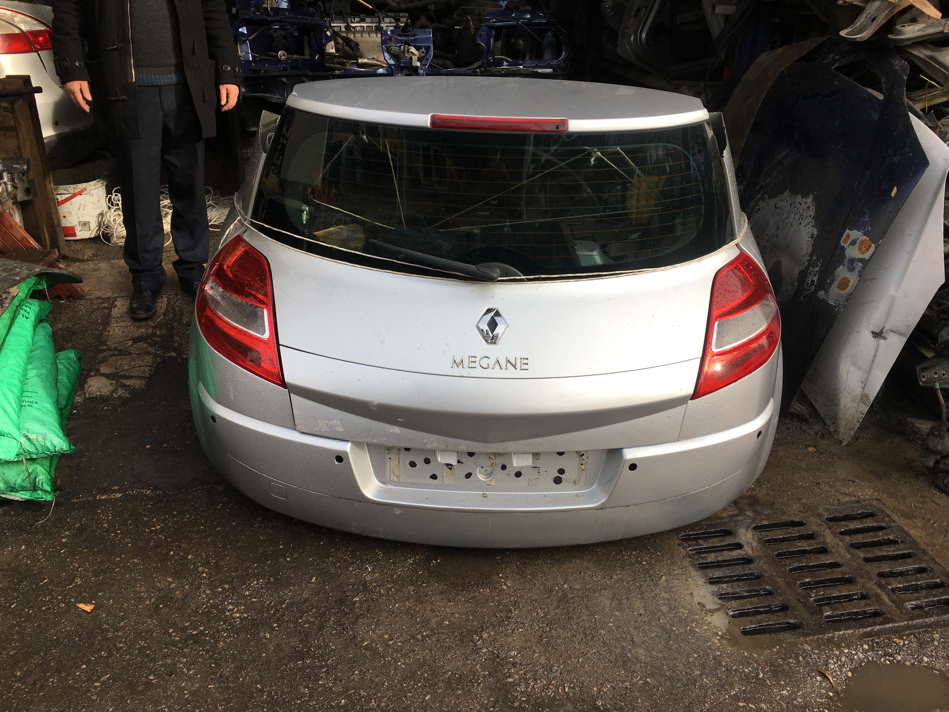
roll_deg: -2.1
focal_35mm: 29
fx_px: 795
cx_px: 474
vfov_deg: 48.2
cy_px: 356
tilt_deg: -25.5
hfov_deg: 61.7
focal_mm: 4.15
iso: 25
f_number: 2.2
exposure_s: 1/460
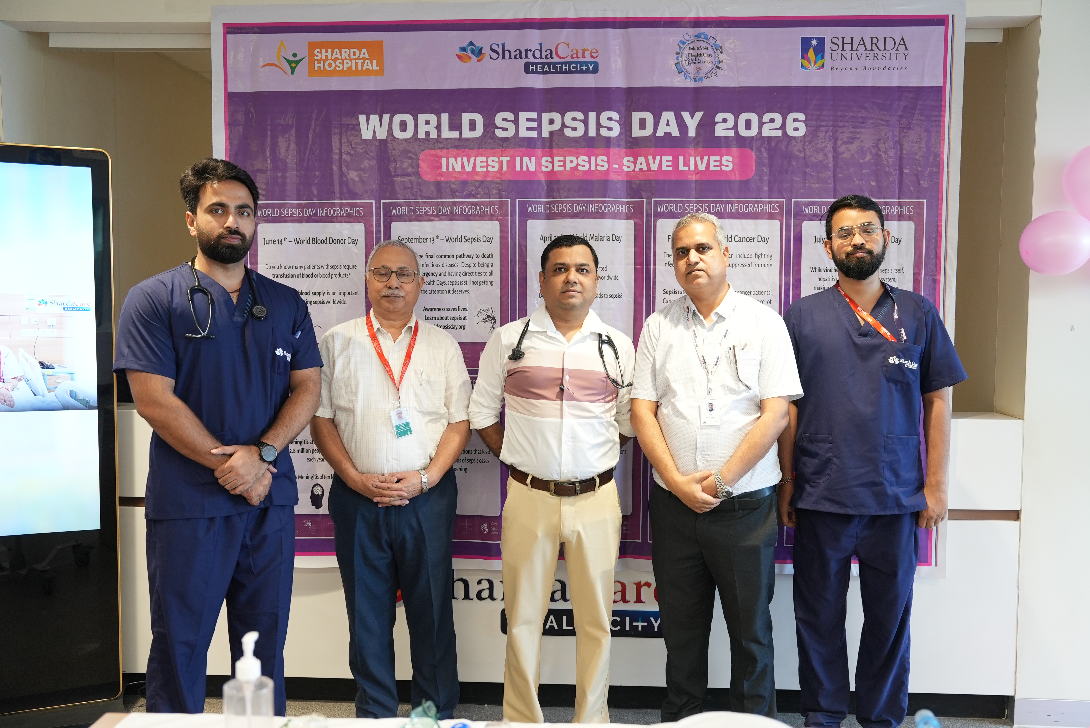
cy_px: 364
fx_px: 1000
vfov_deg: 40.0
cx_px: 545
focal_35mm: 33
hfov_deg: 57.2
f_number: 2.8
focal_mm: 33
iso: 1000
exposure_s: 1/125
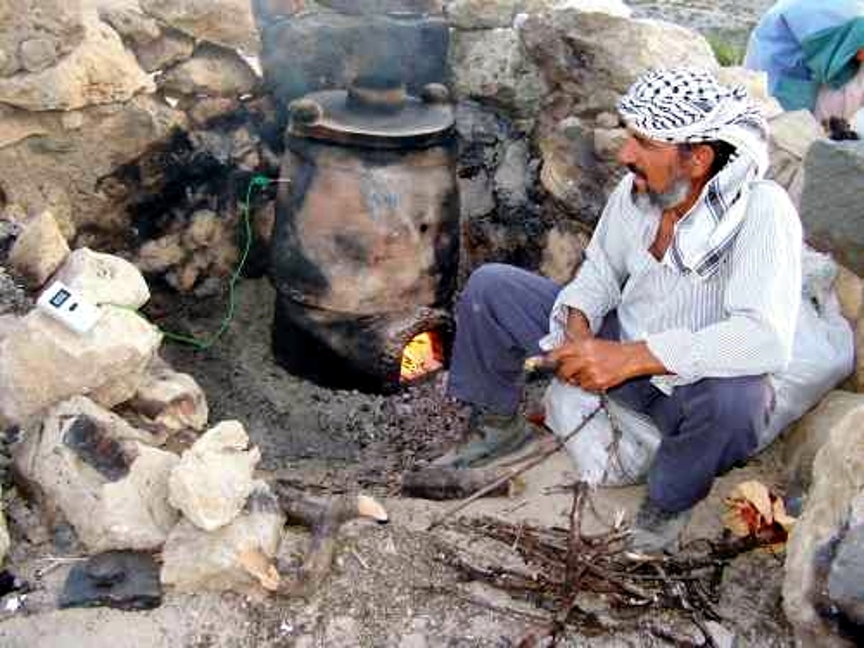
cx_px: 432
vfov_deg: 37.7
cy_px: 324
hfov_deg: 49.0
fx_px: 948
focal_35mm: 38
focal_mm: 6.3
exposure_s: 1/100
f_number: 2.8
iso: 160
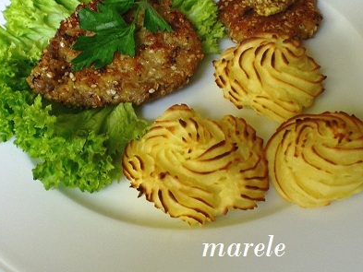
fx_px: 545
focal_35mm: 52
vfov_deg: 27.9
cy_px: 97
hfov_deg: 36.7
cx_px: 154
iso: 200
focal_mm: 6.3
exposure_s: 1/30
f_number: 3.1
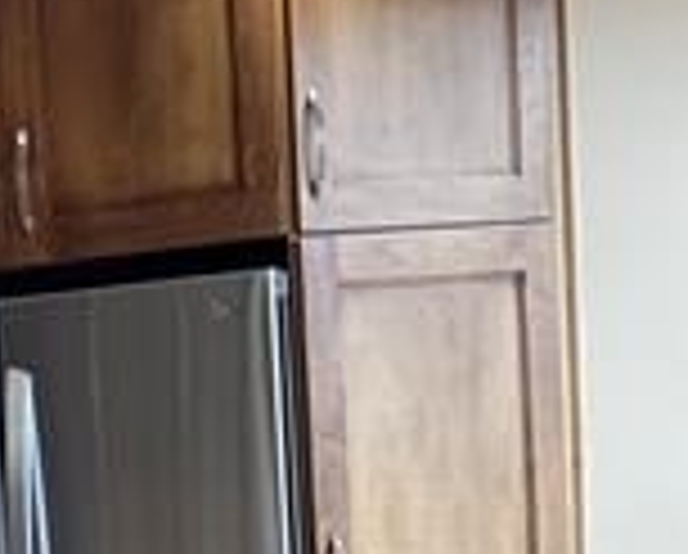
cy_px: 793
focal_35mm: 114
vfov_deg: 12.9
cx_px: -301
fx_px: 2326
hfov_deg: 15.7
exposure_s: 1/120
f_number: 1.8
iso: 50
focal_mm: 3.99
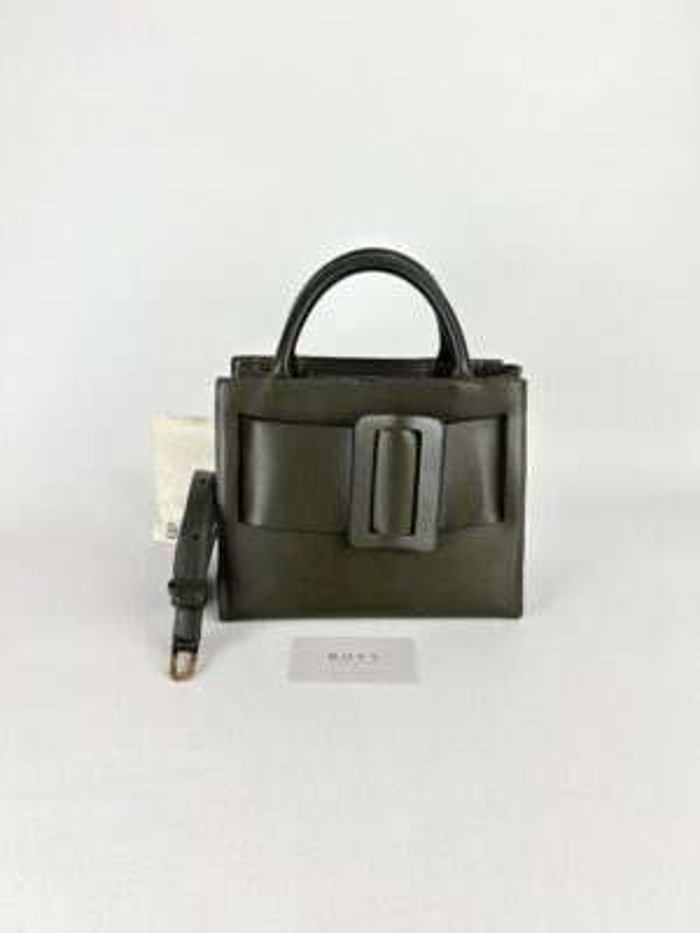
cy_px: 466
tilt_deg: -18.4
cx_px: 350
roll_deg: -1.7
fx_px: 701
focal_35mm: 26
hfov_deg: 53.1
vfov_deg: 67.3
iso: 40
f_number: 1.5
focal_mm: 5.7
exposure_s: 1/162
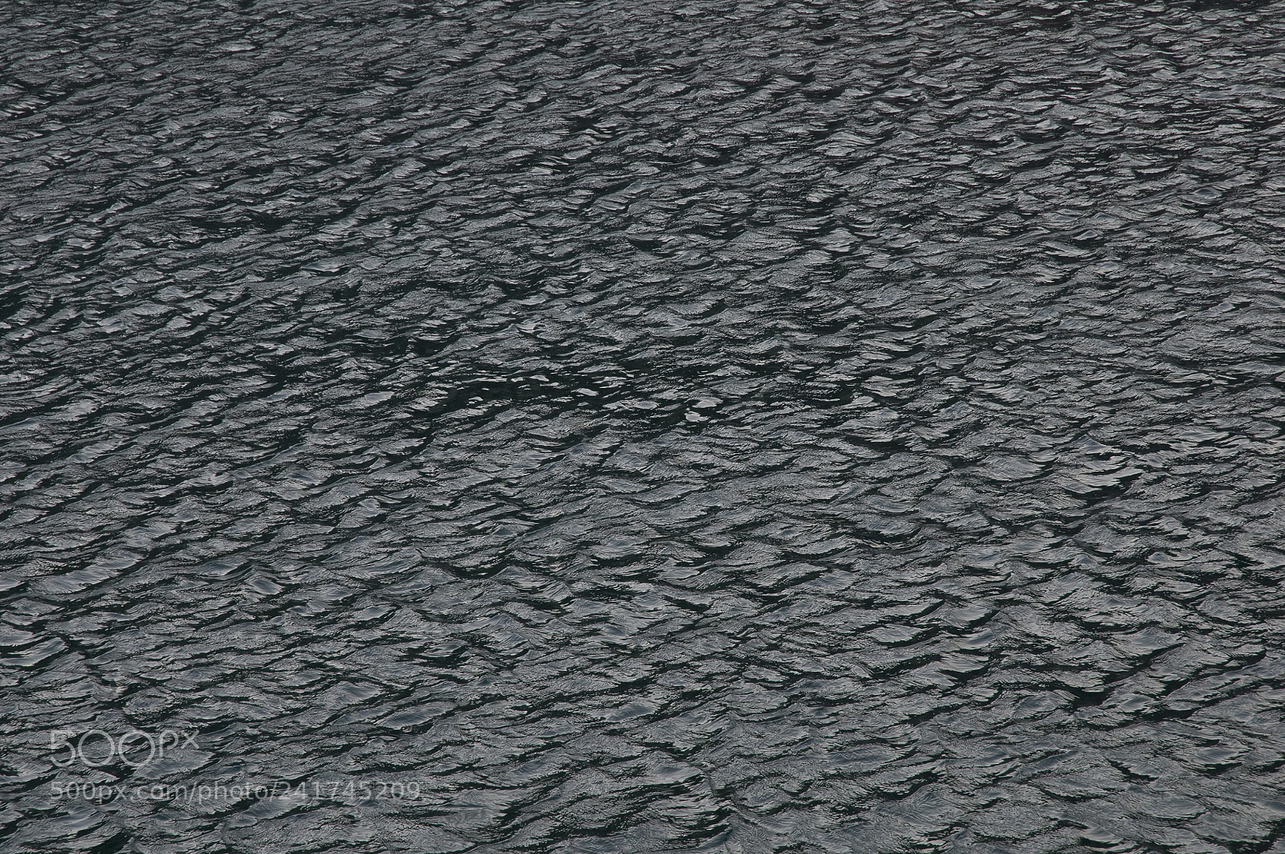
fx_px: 4546
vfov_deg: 10.7
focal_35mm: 128
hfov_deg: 16.1
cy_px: 427
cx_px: 642
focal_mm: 85
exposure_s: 1/125
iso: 400
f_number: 13
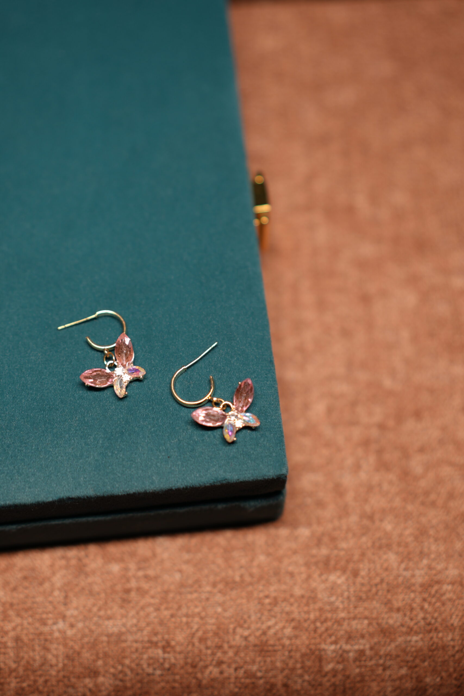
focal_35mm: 52
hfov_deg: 26.0
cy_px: 348
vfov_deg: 38.2
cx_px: 232
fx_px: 1005
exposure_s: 1/160
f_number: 1.6
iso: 100
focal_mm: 35
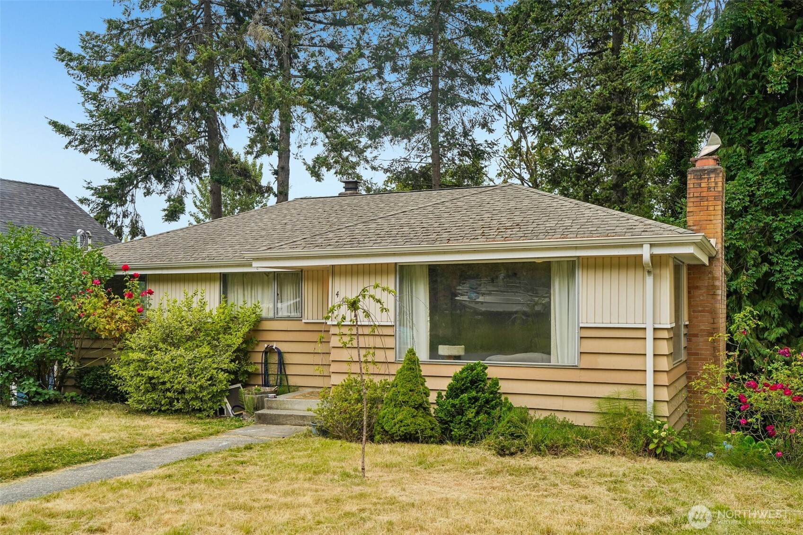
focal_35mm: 35
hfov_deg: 54.4
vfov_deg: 37.8
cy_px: 268
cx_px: 402
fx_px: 781
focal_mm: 35
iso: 400
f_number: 8
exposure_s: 1/400
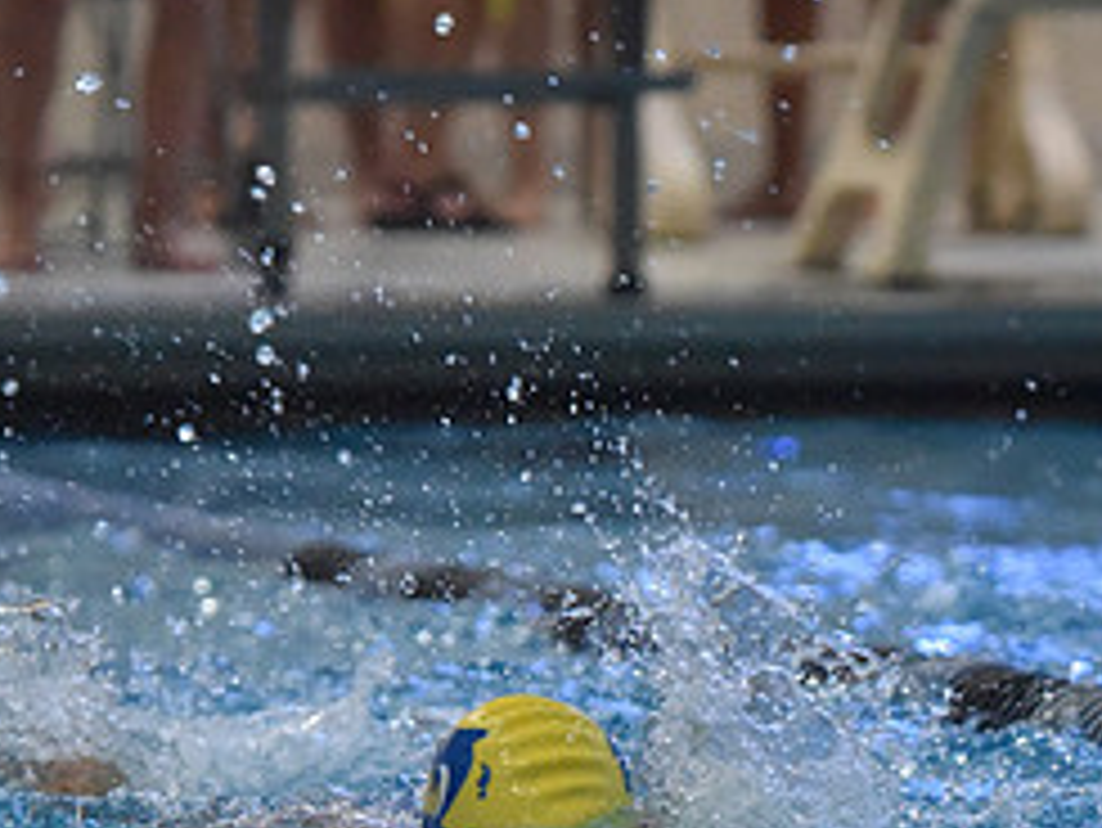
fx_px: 16658
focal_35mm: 523
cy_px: 776
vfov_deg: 2.8
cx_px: 621
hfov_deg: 3.8
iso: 10000
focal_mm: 230
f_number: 5.3
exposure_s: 1/500
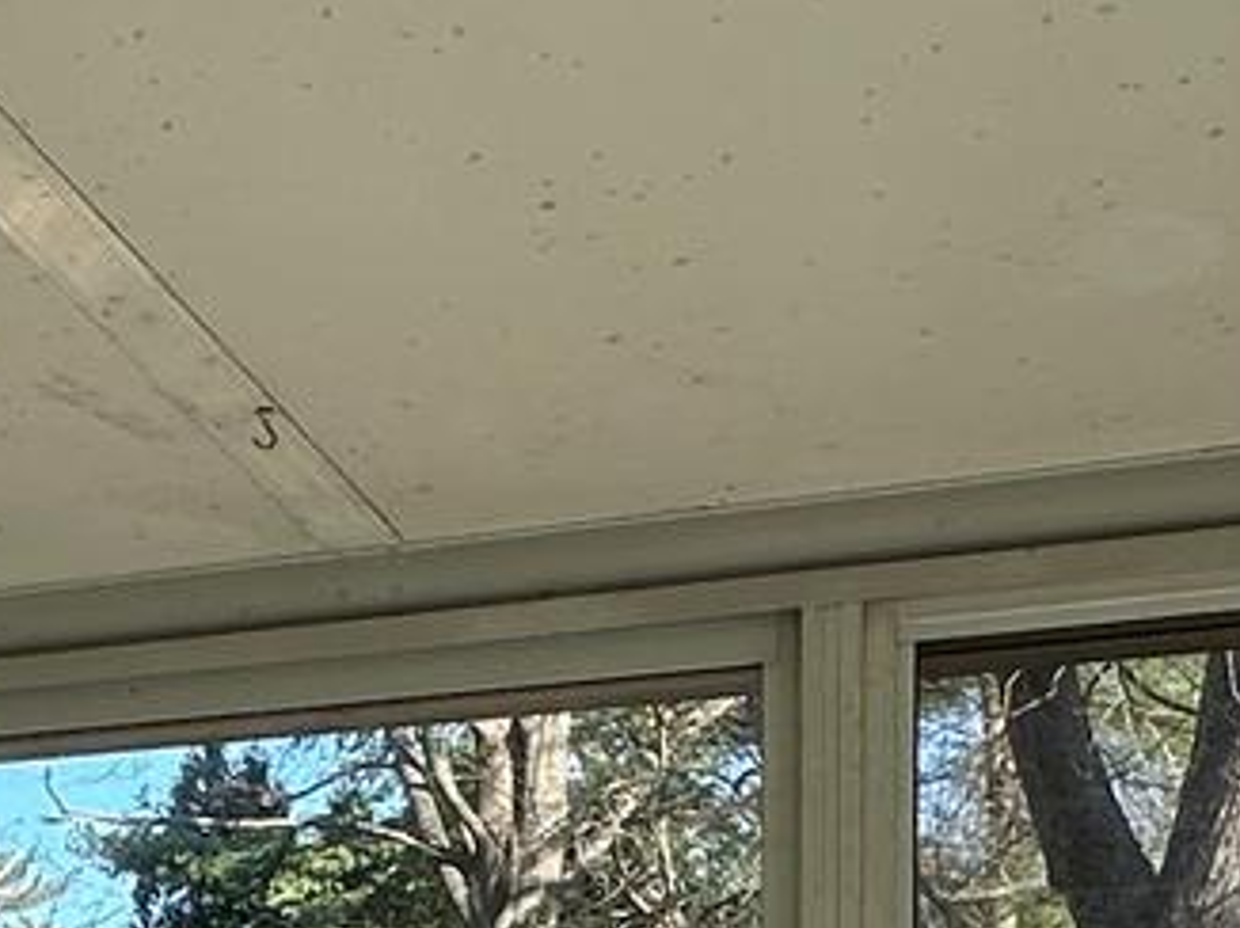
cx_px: 68
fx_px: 3150
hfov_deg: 21.6
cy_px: 1544
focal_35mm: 88
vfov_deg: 15.0
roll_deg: +0.5
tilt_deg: -2.6
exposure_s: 1/443
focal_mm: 2.22
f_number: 2.2
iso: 40
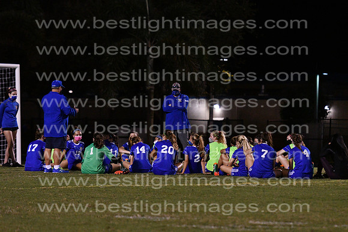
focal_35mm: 210
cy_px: 116
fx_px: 2030
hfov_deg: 9.8
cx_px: 174
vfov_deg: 6.5
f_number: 4
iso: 8000
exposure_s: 1/800
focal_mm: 140
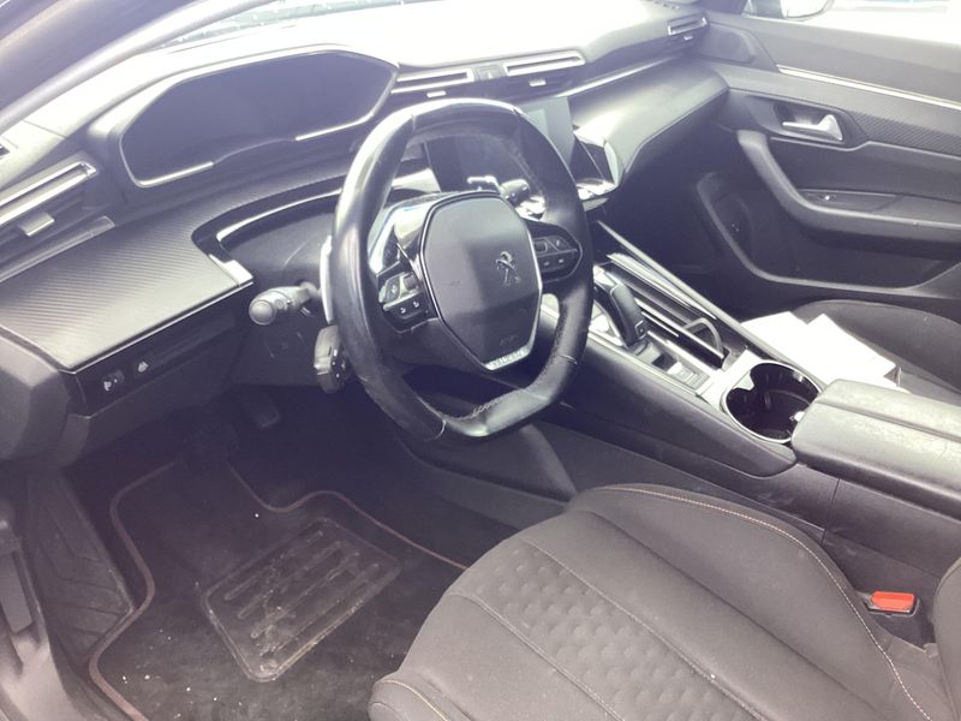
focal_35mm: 31
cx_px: 480
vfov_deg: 45.4
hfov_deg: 58.4
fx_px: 861
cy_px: 360
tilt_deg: -31.0
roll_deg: -2.2
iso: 64
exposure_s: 1/60
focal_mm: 3.3
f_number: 2.4
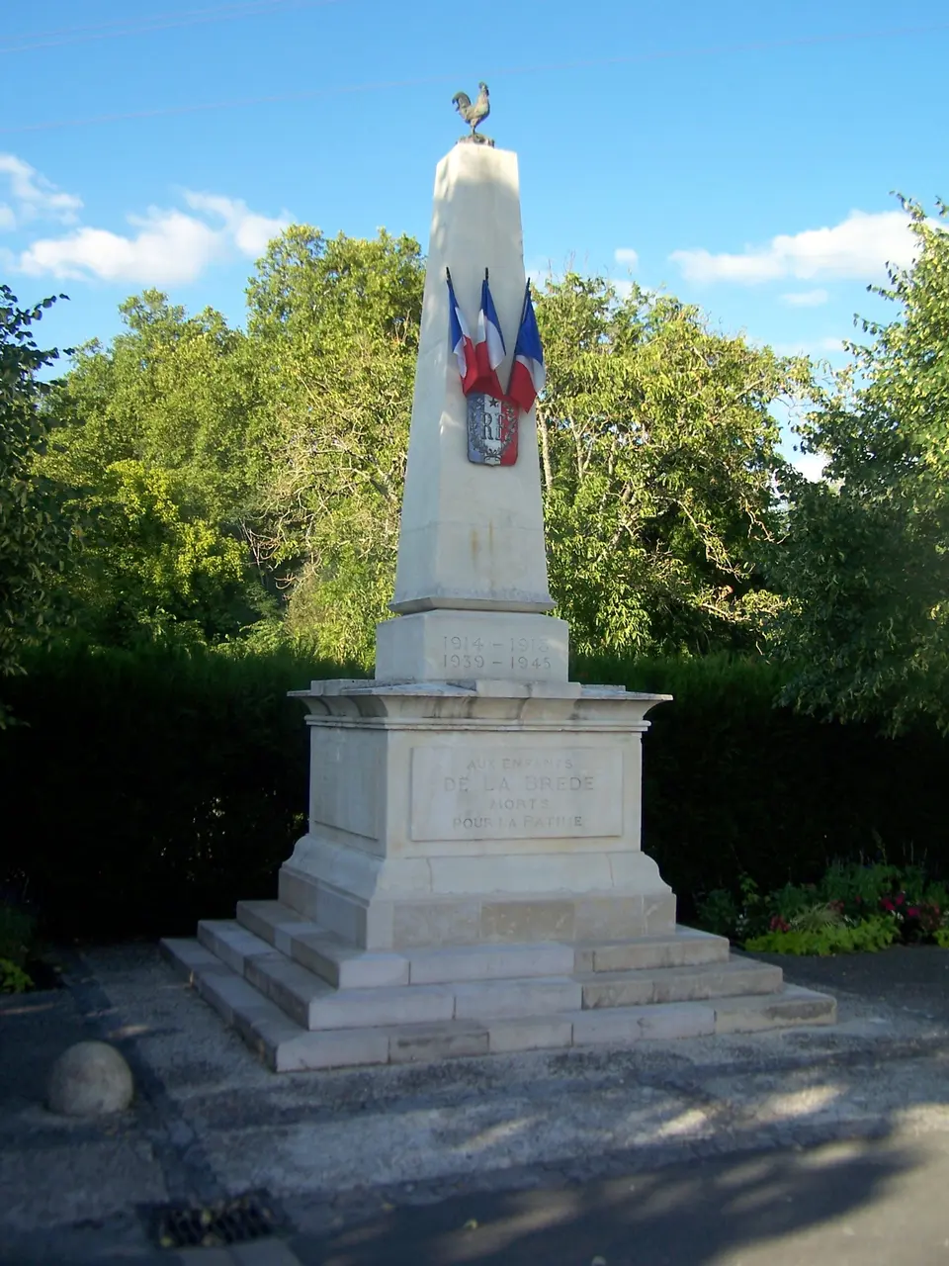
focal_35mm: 38
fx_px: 1389
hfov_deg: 37.7
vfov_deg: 49.0
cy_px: 633
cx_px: 474
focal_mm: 6.3
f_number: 2.8
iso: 80
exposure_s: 1/500
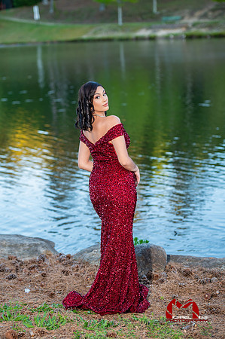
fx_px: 799
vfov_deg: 23.9
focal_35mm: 85
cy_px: 170
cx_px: 112
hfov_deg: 16.0
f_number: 2.8
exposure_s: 1/200
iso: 320
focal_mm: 85
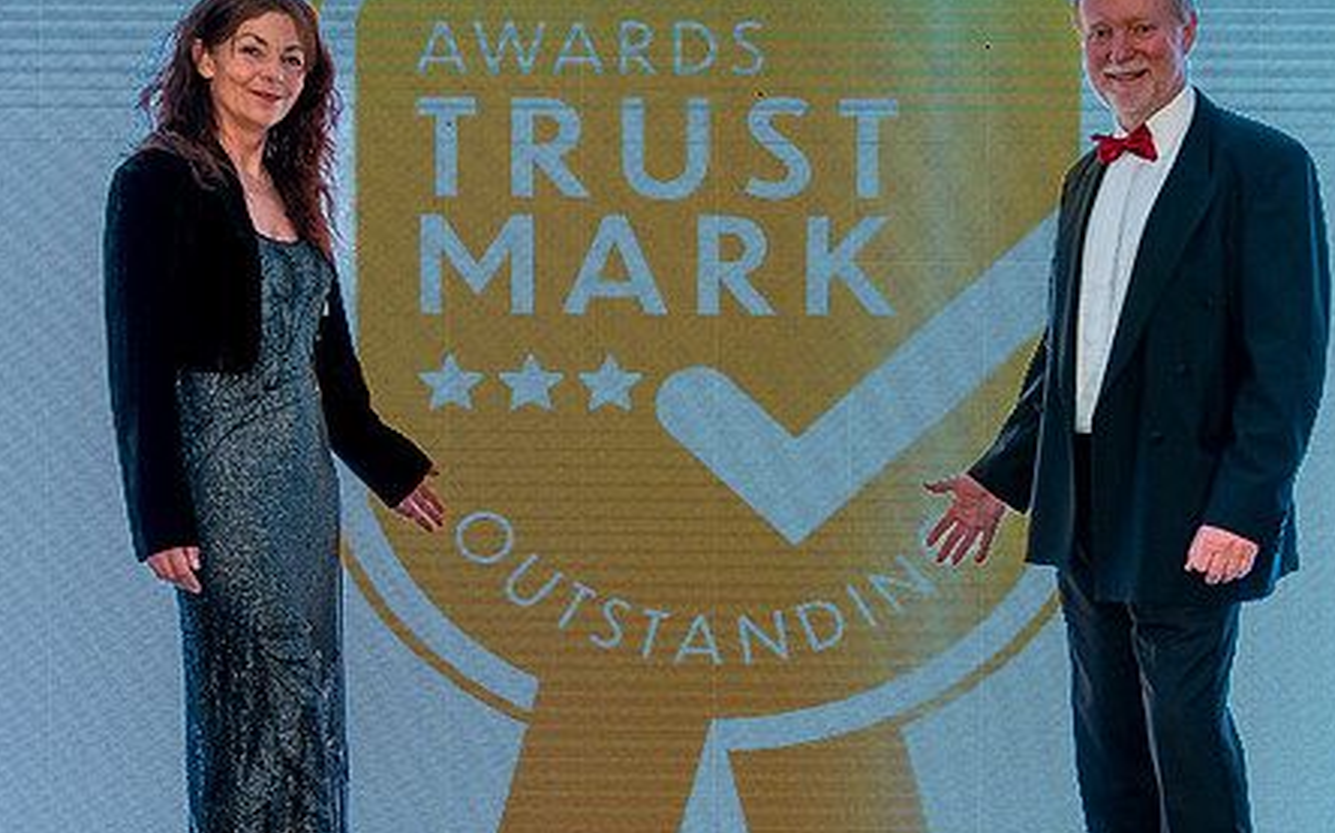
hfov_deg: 33.0
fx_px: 2255
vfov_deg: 20.9
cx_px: 683
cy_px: 465
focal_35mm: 62
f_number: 5.6
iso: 125
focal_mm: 35
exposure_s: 1/50
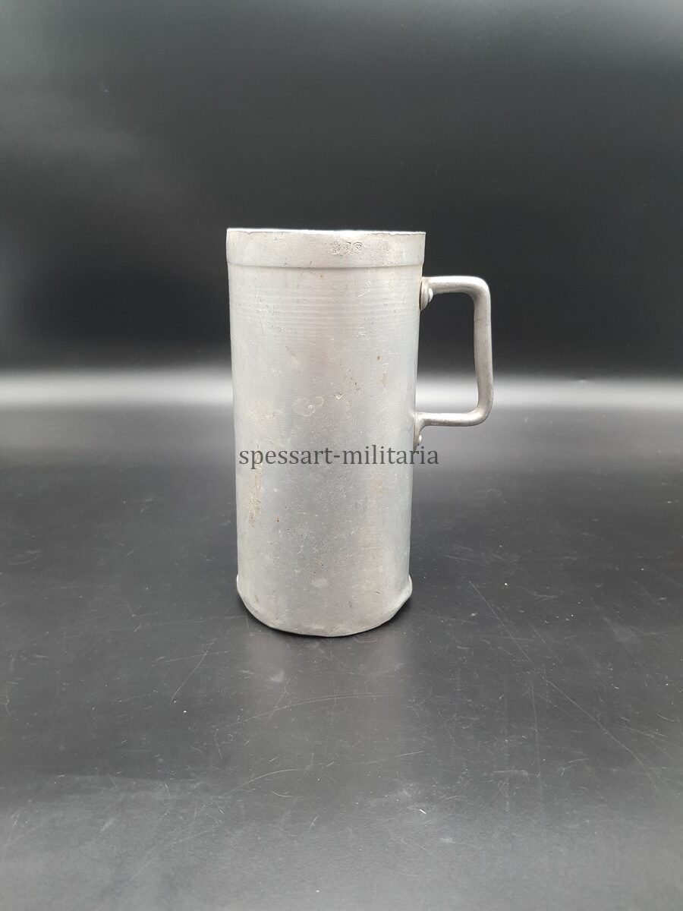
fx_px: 684
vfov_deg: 67.3
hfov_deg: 53.1
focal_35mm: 26
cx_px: 342
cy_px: 456
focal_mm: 4.32
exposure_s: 1/50
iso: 250
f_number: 1.7
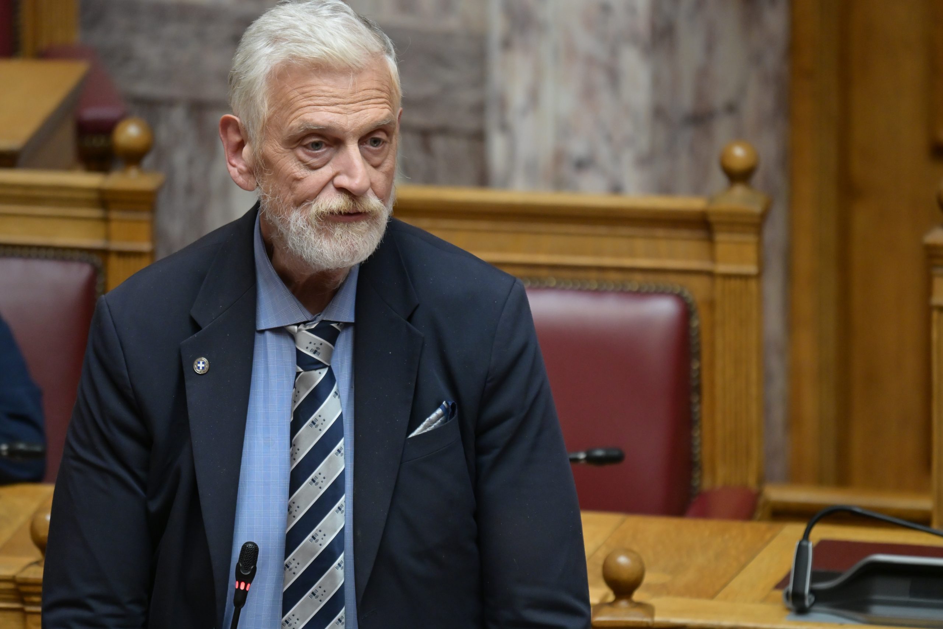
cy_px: 314
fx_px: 15716
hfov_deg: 3.4
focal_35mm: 600
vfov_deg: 2.3
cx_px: 472
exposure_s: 1/250
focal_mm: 600
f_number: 6.3
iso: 4500
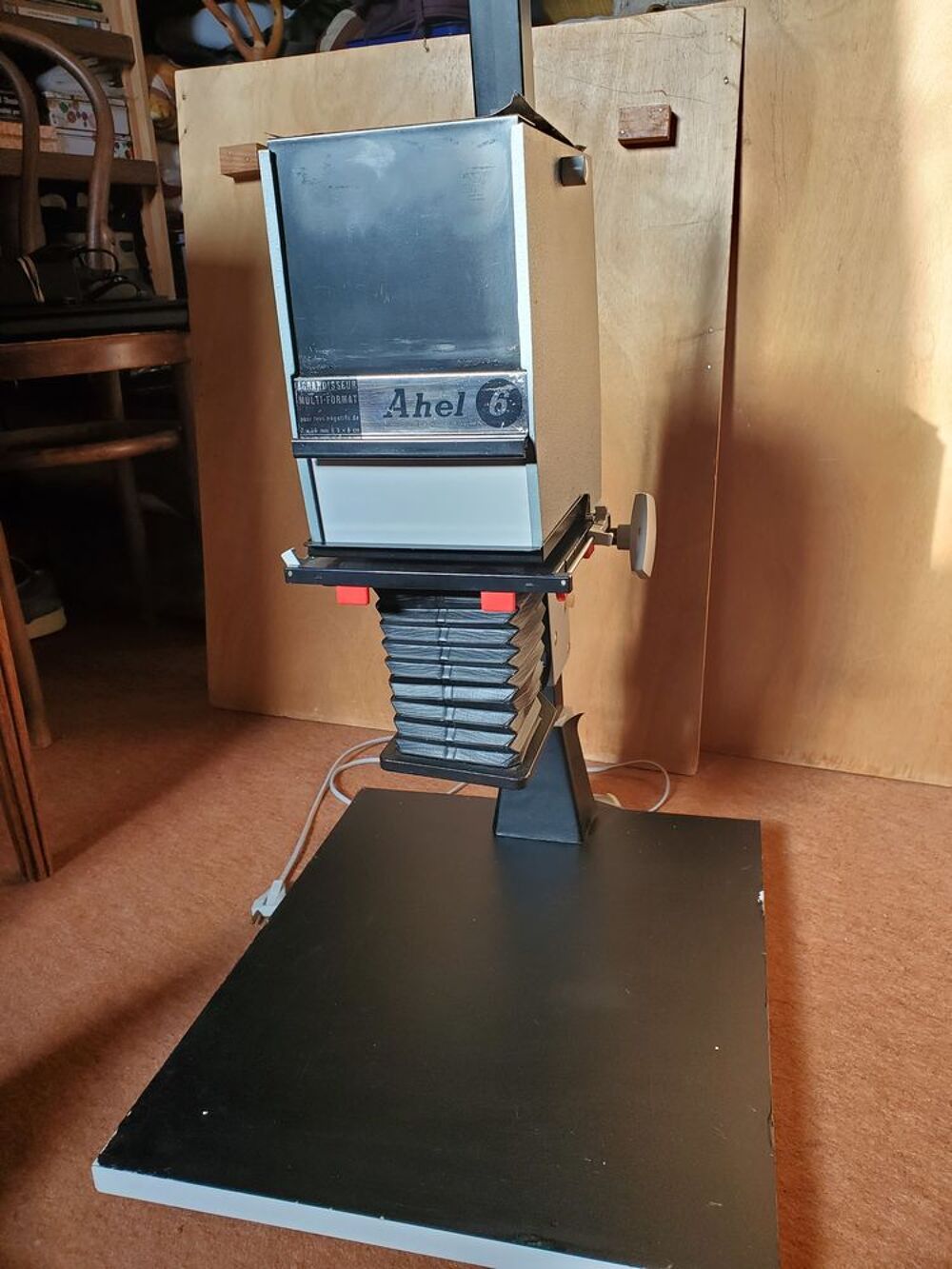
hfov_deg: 53.1
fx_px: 953
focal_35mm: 26
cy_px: 634
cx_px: 476
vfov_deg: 67.3
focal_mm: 4.3
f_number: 2.4
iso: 100
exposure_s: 1/85
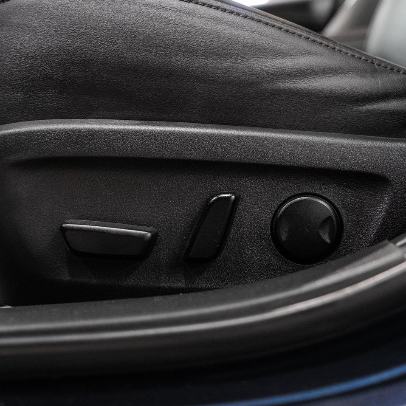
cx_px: 193
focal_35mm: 49
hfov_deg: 34.7
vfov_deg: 34.7
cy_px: 220
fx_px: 650
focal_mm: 30.2
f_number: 3.5
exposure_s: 1/40
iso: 1000
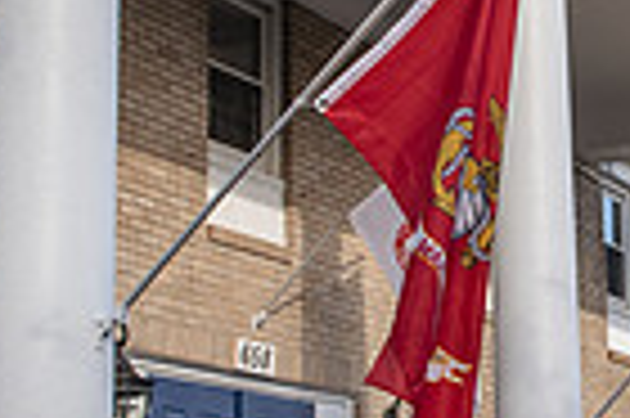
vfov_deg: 12.6
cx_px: 626
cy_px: 240
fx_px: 1888
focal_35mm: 108
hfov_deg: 18.5
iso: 160
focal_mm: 26
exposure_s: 1/500
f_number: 4
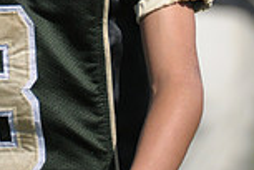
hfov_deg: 0.9
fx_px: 16050
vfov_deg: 0.6
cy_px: -116
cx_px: -25
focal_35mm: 2275
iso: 640
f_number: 4
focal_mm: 400
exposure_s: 1/4000
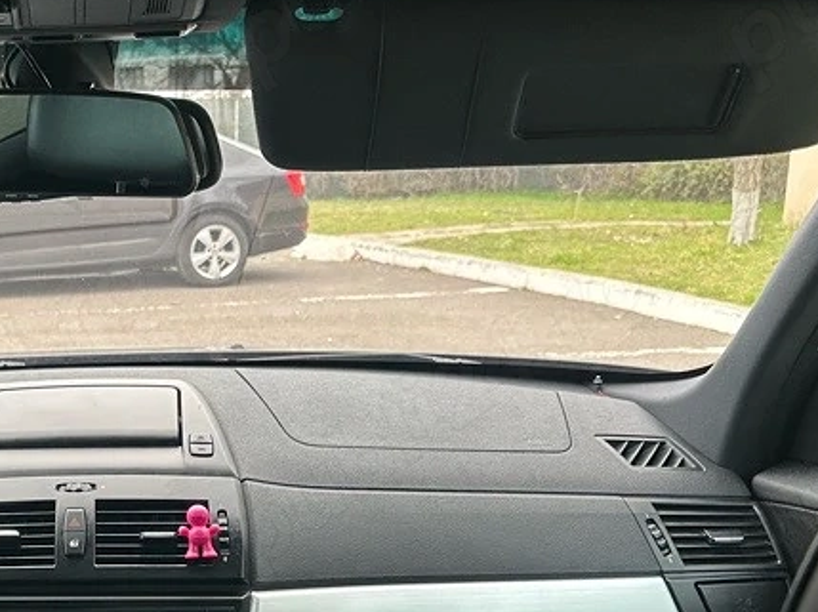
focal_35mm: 56
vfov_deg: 25.9
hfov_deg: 32.5
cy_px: 427
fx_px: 1322
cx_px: 69
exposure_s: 1/121
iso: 125
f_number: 1.78
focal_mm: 6.86
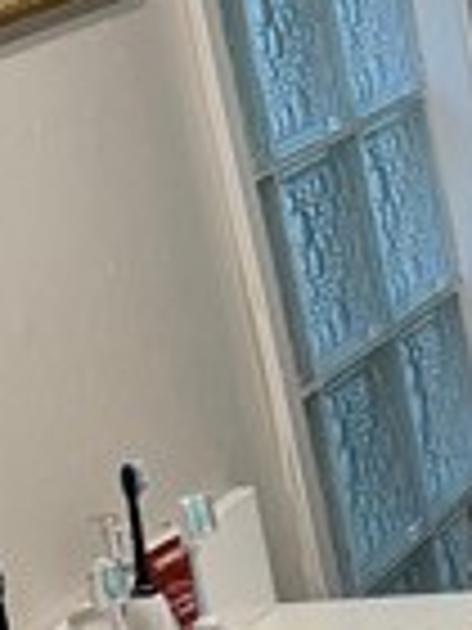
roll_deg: +5.3
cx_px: 1362
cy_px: 405
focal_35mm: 176
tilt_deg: -15.5
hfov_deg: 7.5
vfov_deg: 11.2
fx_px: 3200
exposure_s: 1/156
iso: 200
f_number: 1.78
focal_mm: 6.76
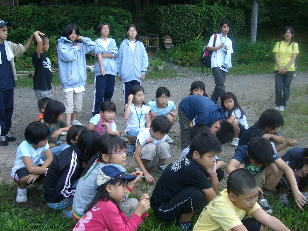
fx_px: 338
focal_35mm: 38
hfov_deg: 49.0
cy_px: 116
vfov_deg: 37.7
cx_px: 154
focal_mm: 6.2
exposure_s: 1/125
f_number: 2.7
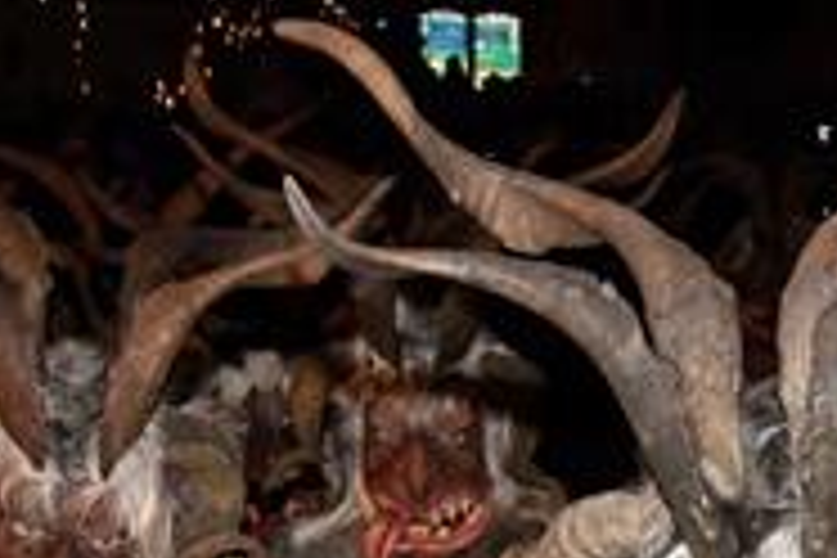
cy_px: 909
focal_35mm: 129
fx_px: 2999
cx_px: 788
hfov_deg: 15.7
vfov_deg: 10.2
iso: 1250
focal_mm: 30
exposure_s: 1/60
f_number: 7.1
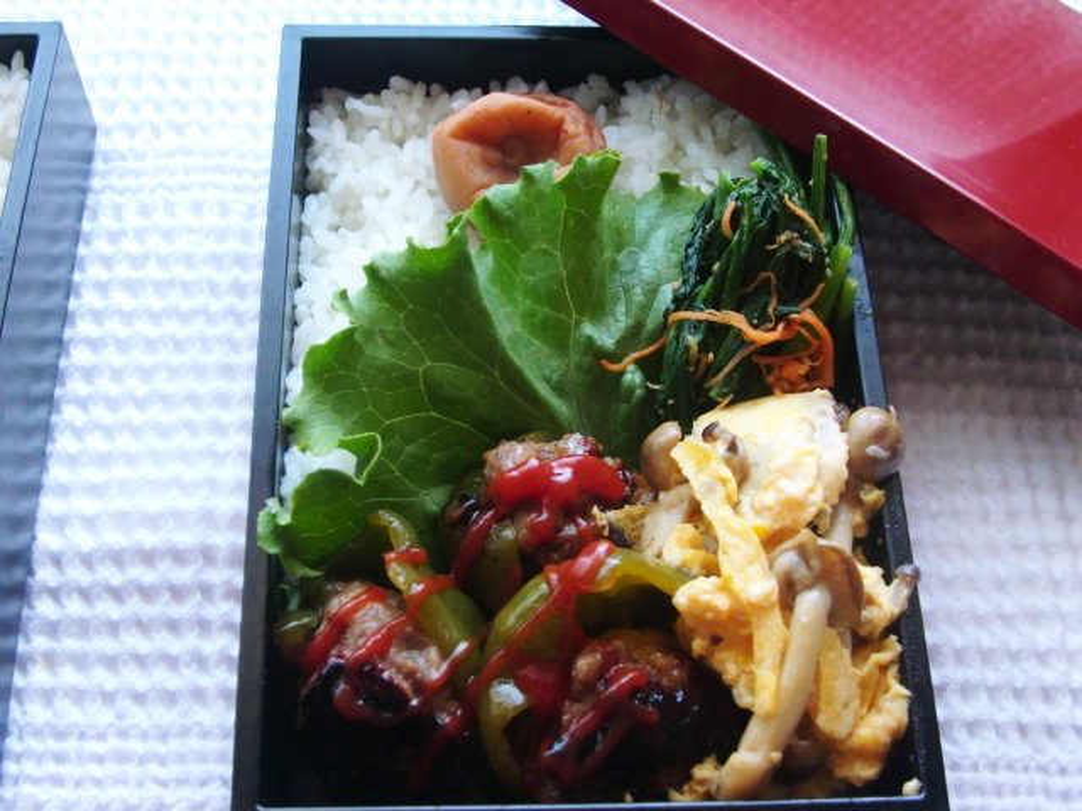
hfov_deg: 41.2
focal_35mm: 46
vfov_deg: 31.5
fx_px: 1438
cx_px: 541
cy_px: 406
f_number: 3.3
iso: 400
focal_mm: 8.2
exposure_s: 1/125
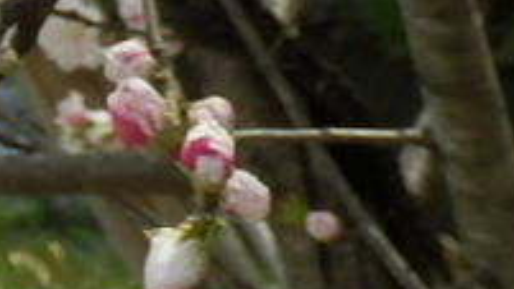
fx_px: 2398
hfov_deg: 10.6
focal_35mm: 176
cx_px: -696
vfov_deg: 6.4
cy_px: -532
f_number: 3.2
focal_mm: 5
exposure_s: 1/800
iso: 80
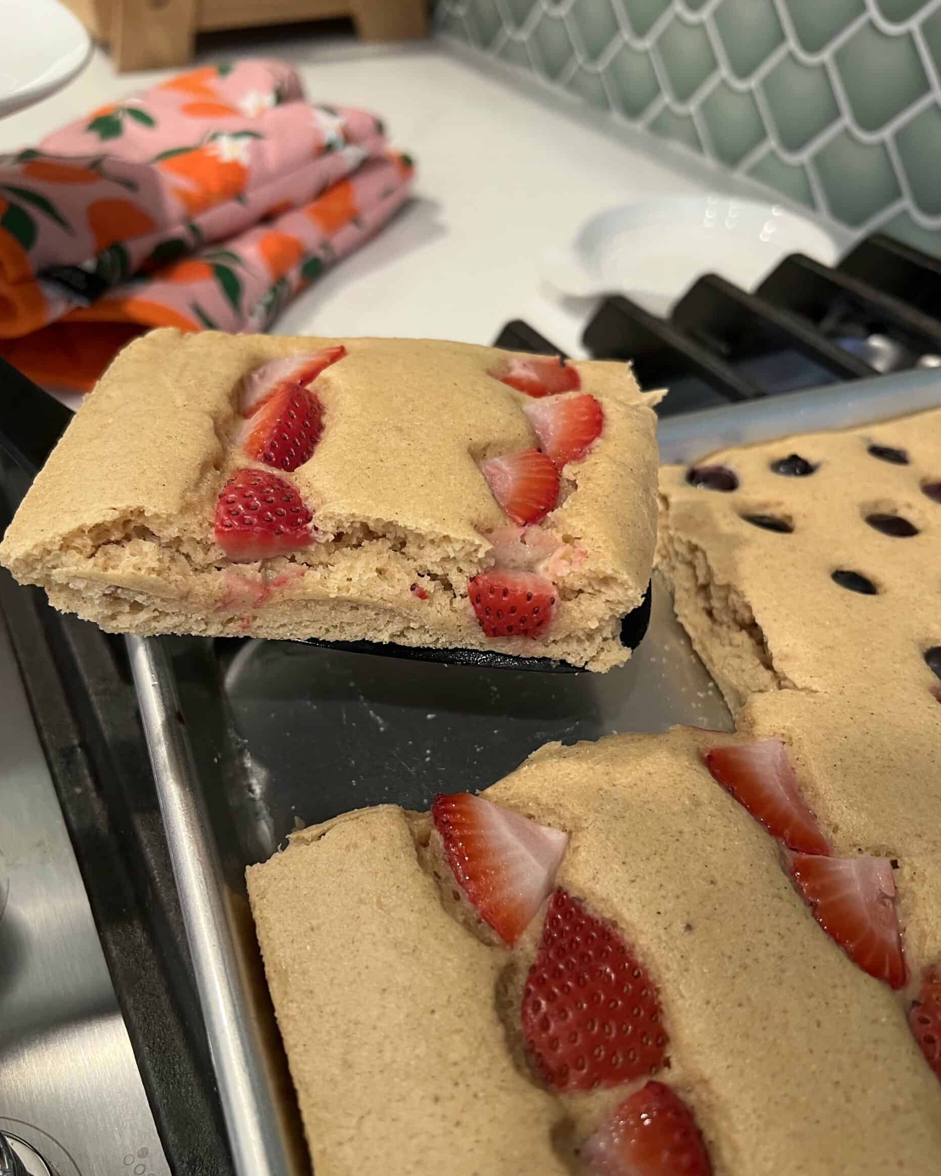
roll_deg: +1.6
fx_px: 975
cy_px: 641
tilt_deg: -42.5
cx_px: 457
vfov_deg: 62.1
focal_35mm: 28
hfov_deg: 51.5
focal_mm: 5.7
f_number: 1.5
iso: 200
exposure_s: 1/60
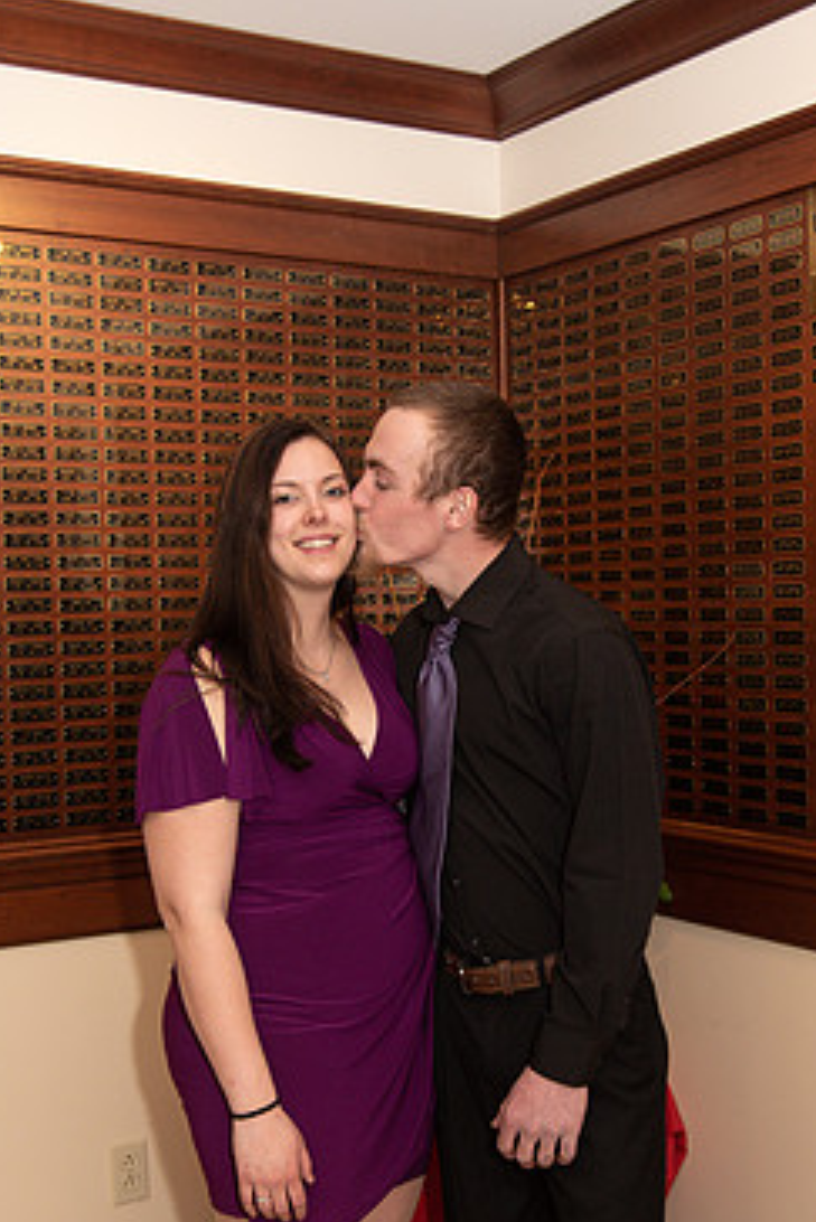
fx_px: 1596
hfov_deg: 28.6
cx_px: 457
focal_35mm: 47
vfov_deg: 41.8
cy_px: 695
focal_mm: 38
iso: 800
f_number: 4
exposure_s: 1/200
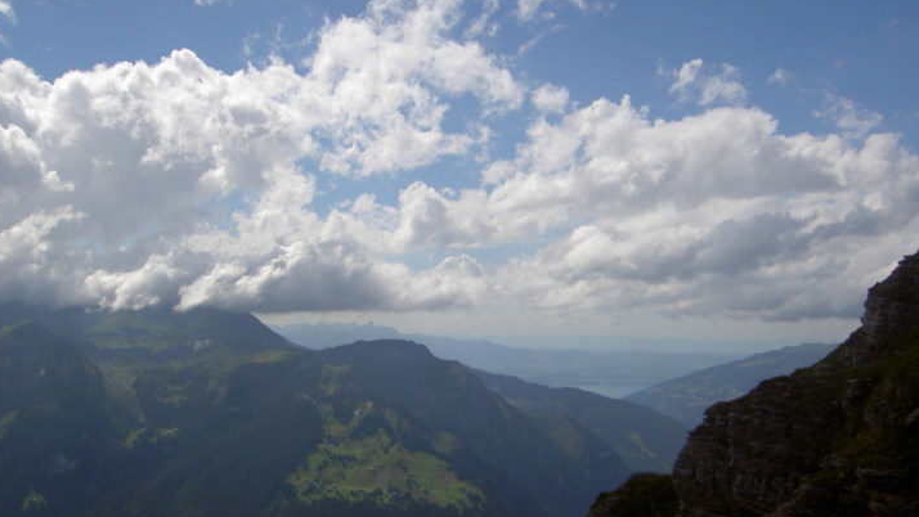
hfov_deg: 48.3
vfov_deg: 28.3
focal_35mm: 42
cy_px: 294
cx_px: 459
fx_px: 1024
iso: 50
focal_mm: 6.3
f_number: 4.9
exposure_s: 1/1000
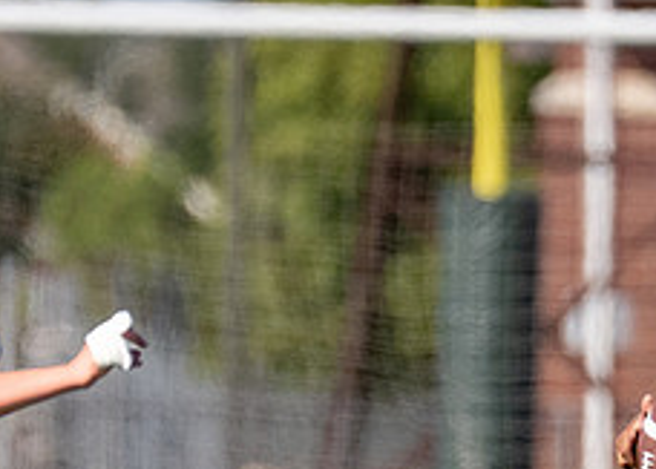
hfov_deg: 1.5
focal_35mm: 1385
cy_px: 377
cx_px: 605
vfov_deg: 1.0
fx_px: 25812
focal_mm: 200
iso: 320
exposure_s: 1/6400
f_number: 2.8
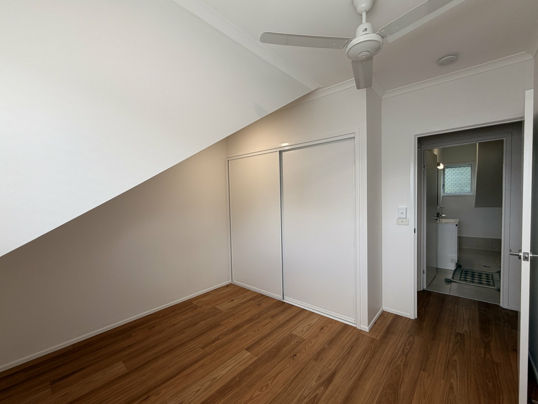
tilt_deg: -1.8
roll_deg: +1.8
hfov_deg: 98.2
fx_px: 233
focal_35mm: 15
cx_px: 266
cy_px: 207
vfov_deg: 81.7
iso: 64
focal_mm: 2.22
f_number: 2.2
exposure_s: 1/100
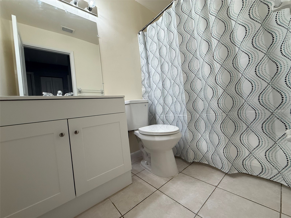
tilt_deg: -0.1
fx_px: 118
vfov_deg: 85.7
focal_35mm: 14
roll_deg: +6.4
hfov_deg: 102.1
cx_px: 146
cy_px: 109
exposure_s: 1/120
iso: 160
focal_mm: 2.22
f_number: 2.2
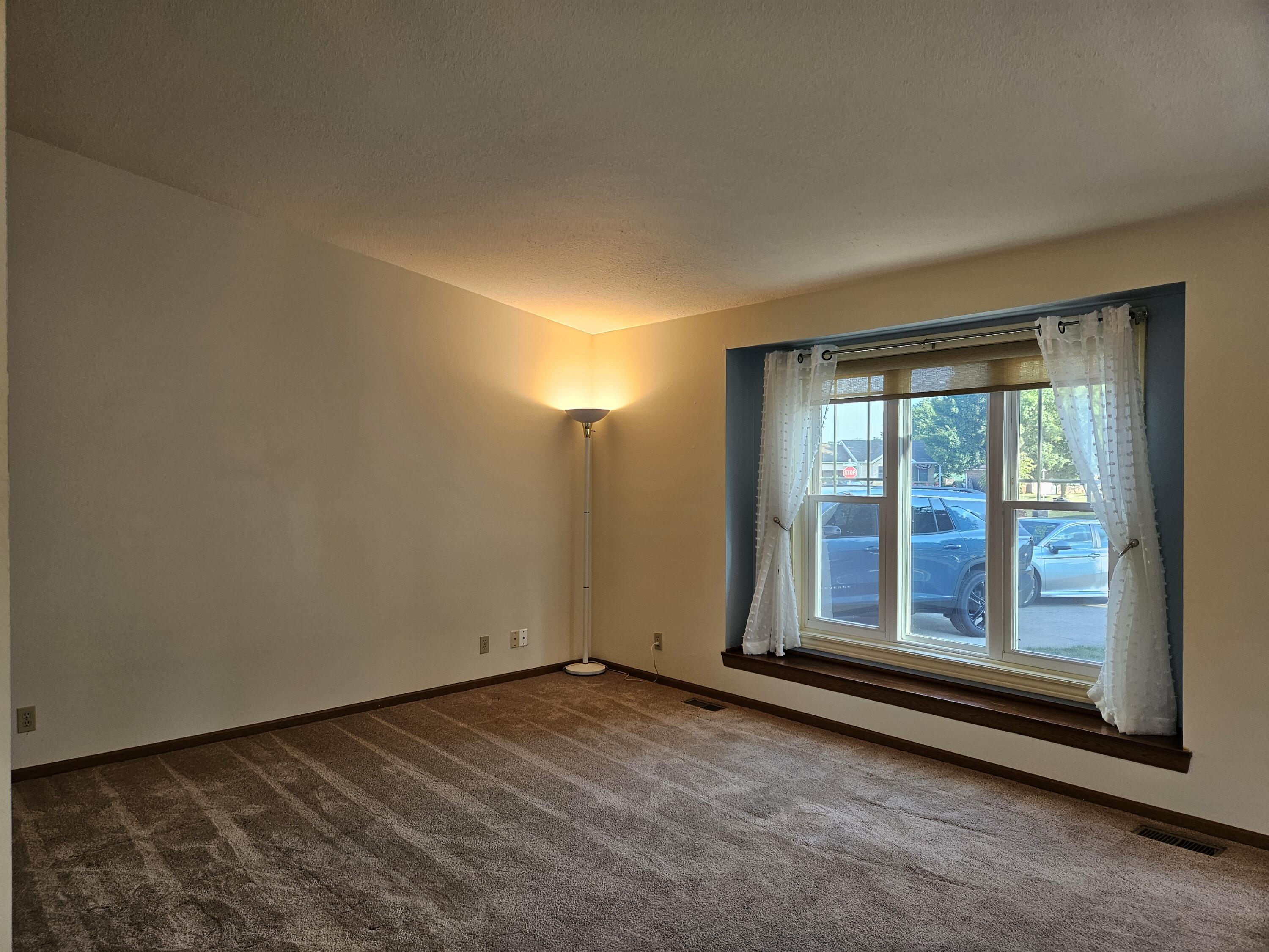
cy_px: 476
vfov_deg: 58.9
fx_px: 843
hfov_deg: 73.9
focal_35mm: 23
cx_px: 634
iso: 160
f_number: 1.8
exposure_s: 1/120
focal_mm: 5.4
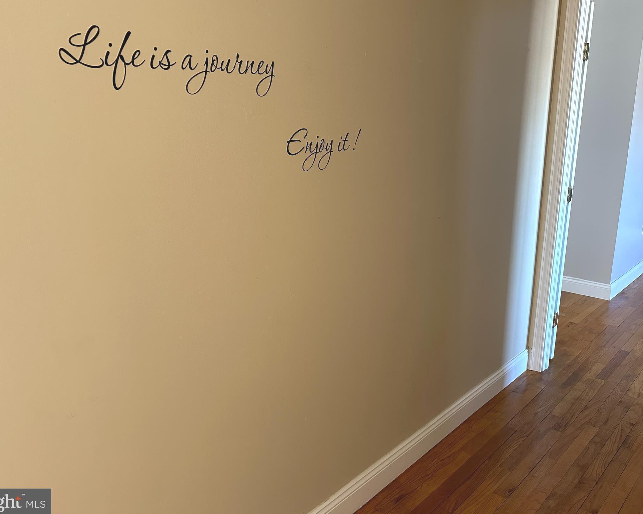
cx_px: 321
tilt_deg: -14.5
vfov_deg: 54.9
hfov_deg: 66.0
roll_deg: +1.1
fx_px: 495
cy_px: 250
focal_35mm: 26
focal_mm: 6.86
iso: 500
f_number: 1.78
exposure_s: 1/60
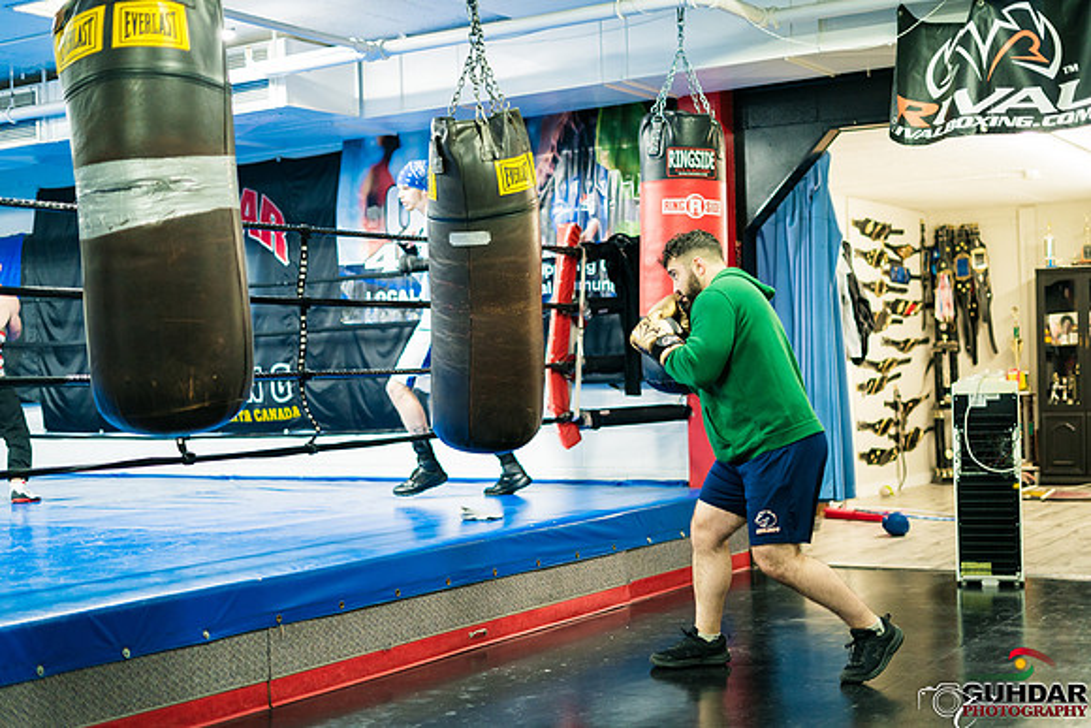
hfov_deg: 39.6
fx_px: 1516
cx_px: 546
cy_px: 364
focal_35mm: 50
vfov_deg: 27.0
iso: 1600
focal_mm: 50
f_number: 1.8
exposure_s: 1/250
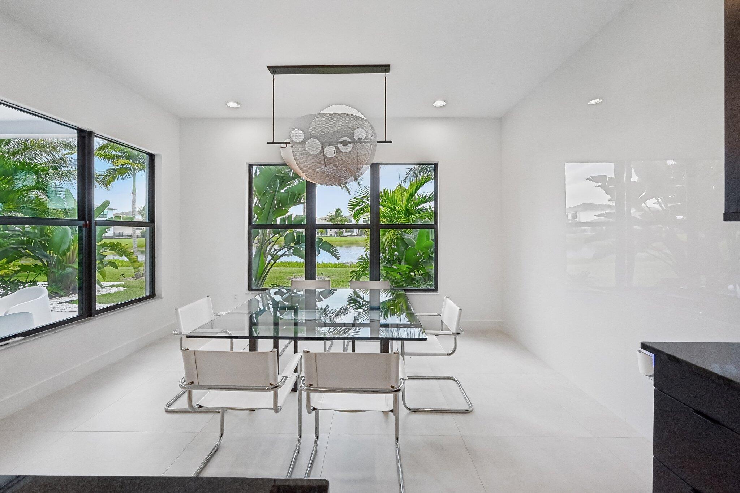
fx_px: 288
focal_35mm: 14
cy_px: 246
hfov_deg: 104.3
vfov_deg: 81.2
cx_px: 370
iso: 2500
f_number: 8
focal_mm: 14
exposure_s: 1/800
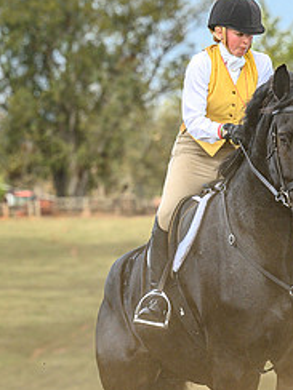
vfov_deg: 4.8
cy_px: 253
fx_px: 4638
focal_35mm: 411
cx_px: 315
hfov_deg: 3.6
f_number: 3.5
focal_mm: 120
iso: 400
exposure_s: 1/1000
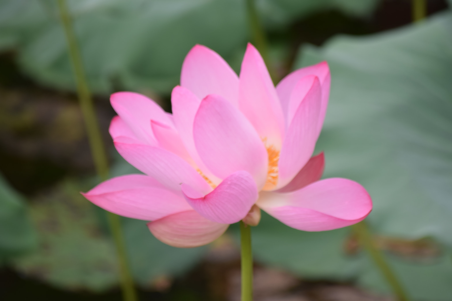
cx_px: 226
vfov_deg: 4.6
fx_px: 3766
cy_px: 150
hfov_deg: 6.9
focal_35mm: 300
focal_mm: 200
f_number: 5.6
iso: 100
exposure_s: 1/200
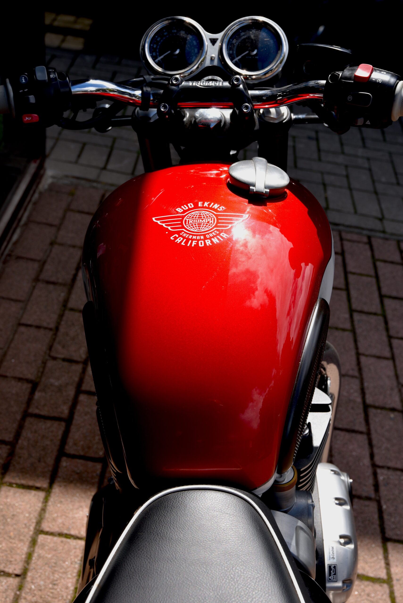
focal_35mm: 50
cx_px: 202
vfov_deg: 39.6
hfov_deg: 27.0
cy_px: 302
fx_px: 839
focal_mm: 50
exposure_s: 1/200
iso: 100
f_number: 7.1
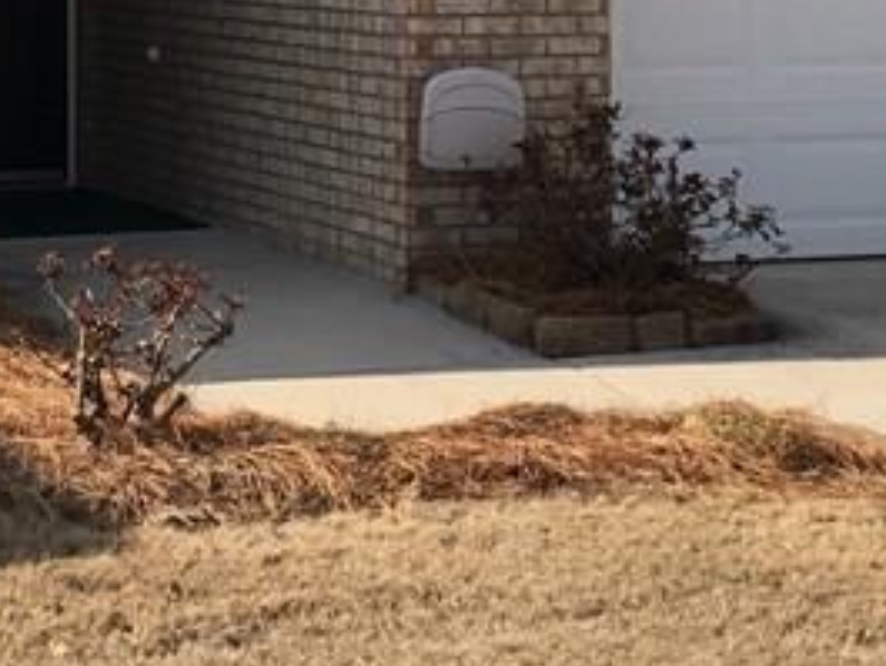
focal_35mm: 112
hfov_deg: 17.5
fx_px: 2868
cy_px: -147
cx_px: 278
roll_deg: +0.1
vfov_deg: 12.9
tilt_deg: +3.4
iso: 32
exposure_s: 1/1637
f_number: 2.2
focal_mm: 4.15
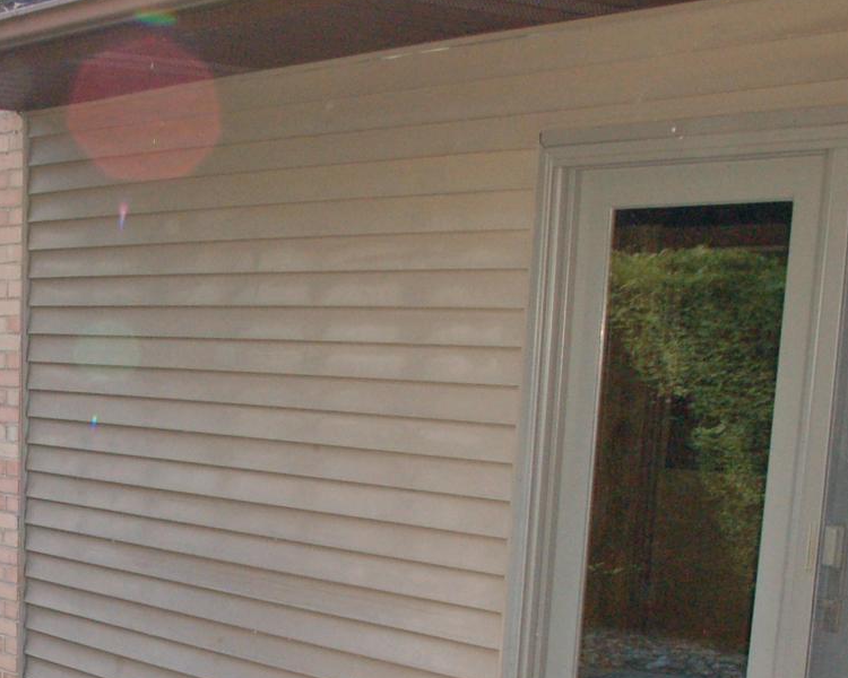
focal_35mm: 65
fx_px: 1638
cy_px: 736
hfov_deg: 27.7
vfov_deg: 22.2
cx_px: 51
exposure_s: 1/400
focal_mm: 17
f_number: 6.3
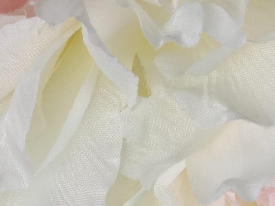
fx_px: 1843
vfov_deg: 6.4
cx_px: -70
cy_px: 12
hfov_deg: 8.4
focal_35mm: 232
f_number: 2.4
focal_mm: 7.9
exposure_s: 1/180
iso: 50
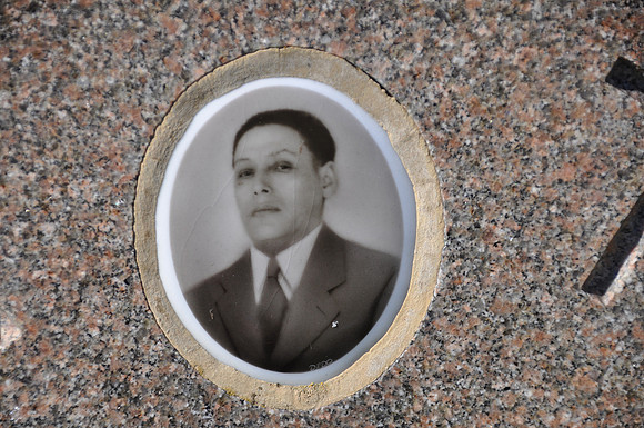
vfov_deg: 4.6
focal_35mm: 300
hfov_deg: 6.9
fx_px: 5359
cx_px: 322
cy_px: 214
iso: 200
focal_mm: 200
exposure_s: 1/500
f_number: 6.3
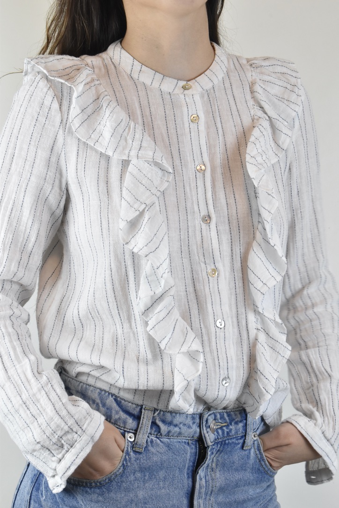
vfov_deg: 24.6
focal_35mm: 82
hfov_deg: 16.6
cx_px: 170
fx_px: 1165
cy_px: 254
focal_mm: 55
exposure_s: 1/60
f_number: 16
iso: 1600
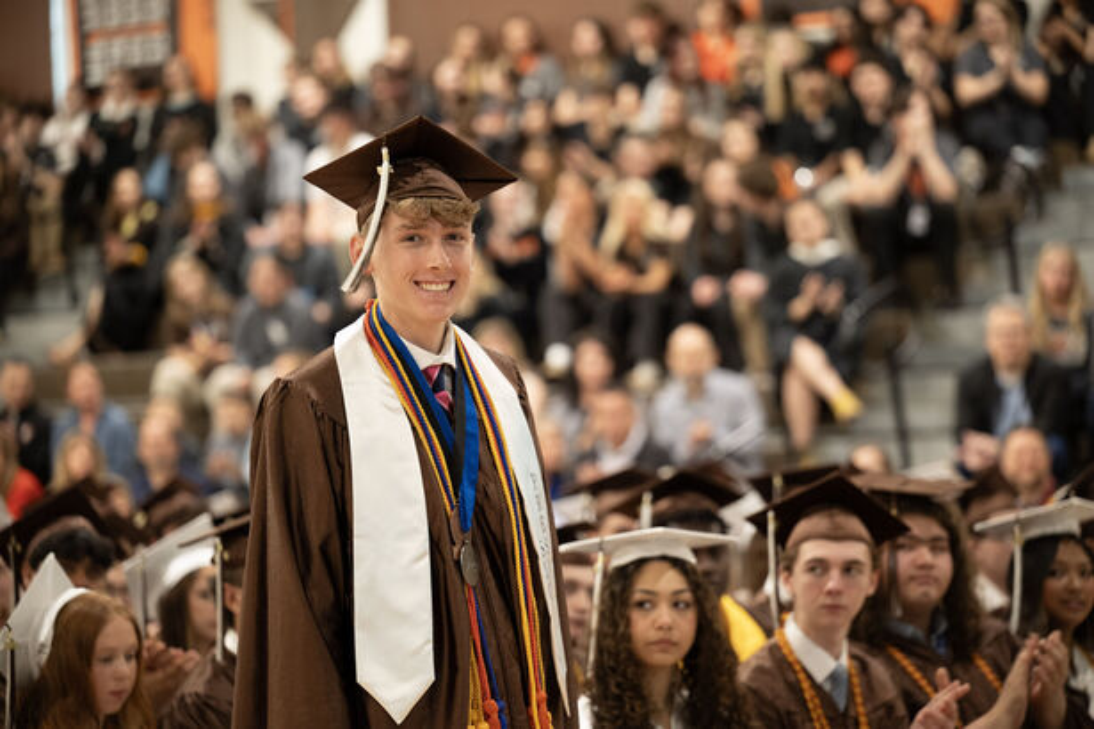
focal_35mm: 115
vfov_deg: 11.9
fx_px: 3494
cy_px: 364
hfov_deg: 17.8
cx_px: 547
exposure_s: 1/100
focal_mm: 115
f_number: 2.8
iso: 1600
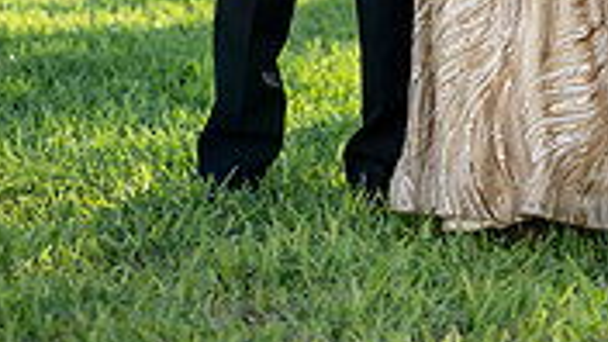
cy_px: -377
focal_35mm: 228
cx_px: 497
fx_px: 3676
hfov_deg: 9.4
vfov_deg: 5.2
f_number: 2.8
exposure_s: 1/1600
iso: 200
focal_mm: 85
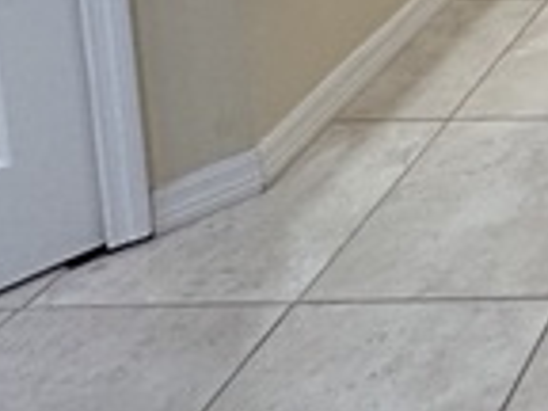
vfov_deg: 16.1
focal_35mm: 65
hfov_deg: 18.9
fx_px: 1029
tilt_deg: -7.4
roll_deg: -1.5
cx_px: 1086
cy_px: -464
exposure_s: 1/60
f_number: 2.2
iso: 320
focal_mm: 2.22
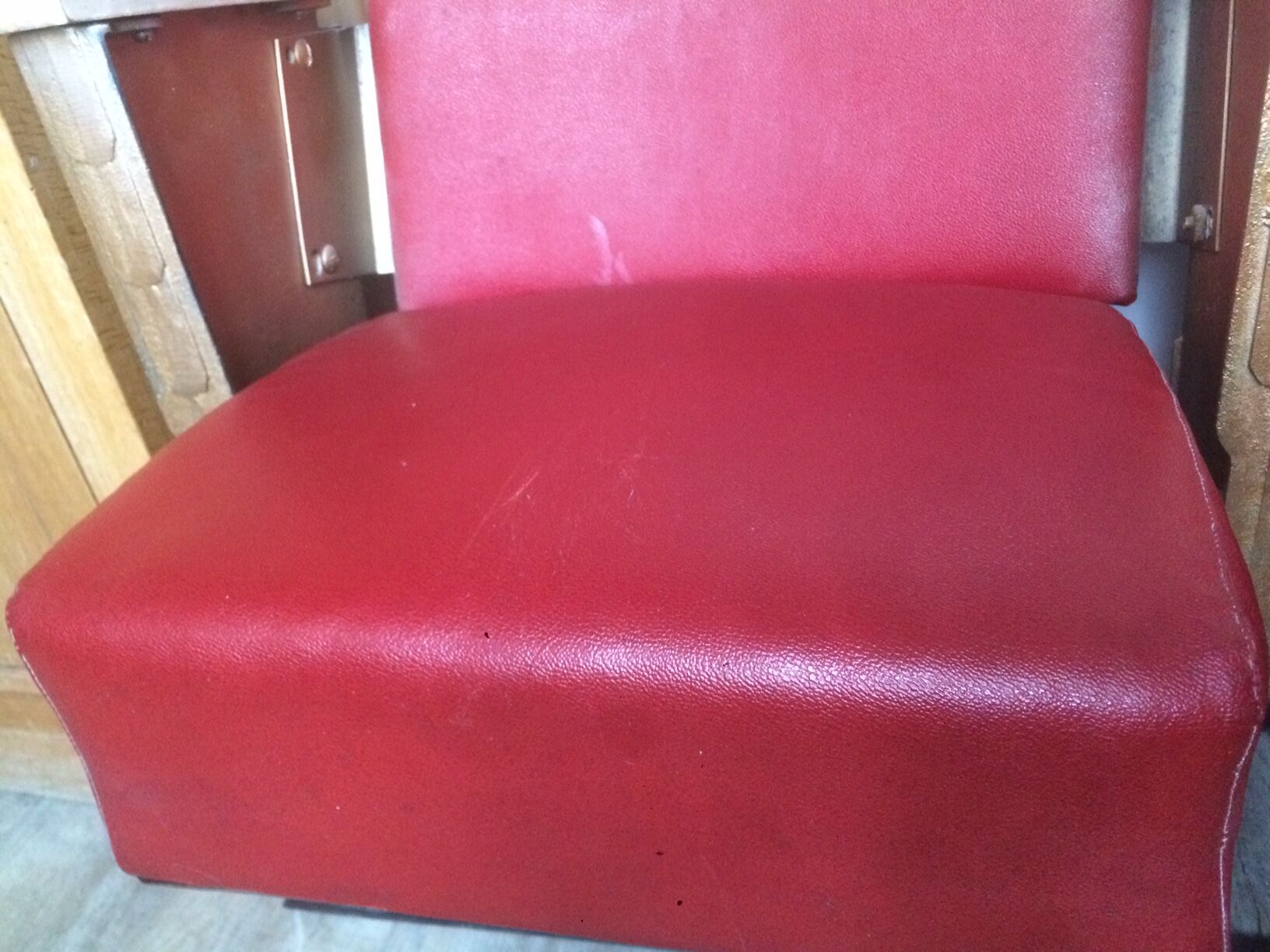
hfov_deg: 61.7
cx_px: 635
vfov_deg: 48.2
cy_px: 476
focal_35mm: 29
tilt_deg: -34.6
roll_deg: +9.7
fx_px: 1064
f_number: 2.2
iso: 320
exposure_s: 1/17
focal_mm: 4.15
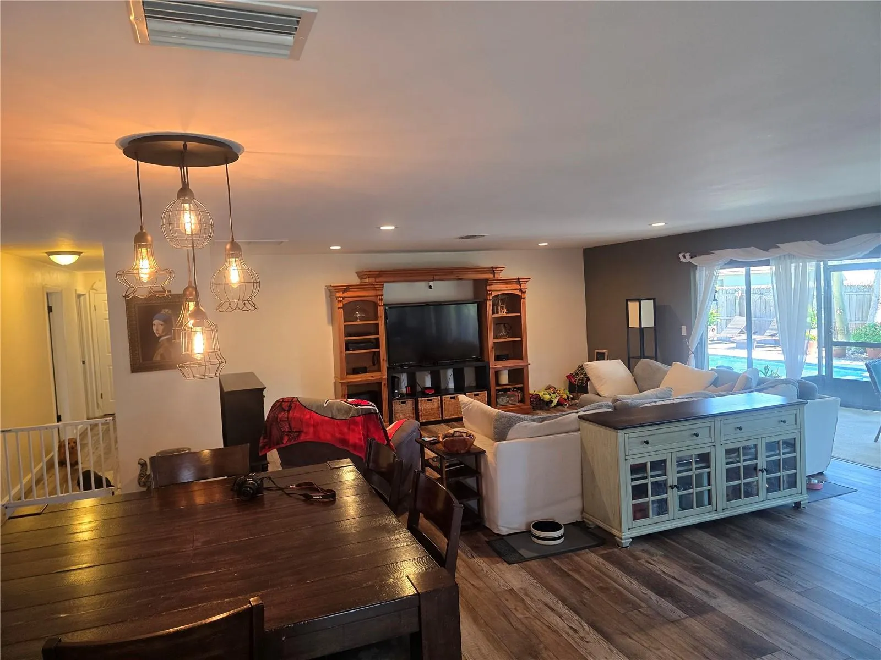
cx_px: 440
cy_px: 330
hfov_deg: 73.9
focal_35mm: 23
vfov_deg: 58.9
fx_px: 585
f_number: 1.7
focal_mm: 6.3
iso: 250
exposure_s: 1/120
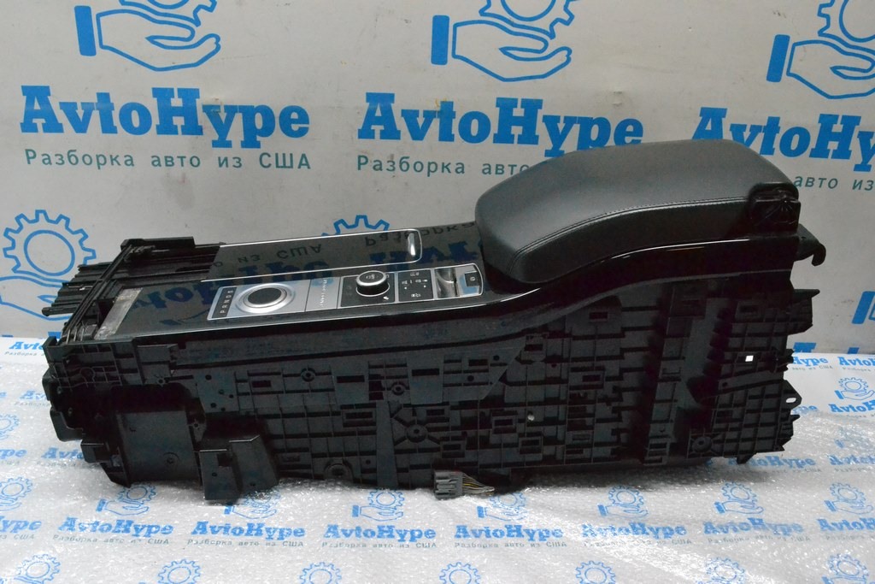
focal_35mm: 30
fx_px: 729
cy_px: 292
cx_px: 438
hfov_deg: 61.9
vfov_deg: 43.6
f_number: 11
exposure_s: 1/160
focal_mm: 20
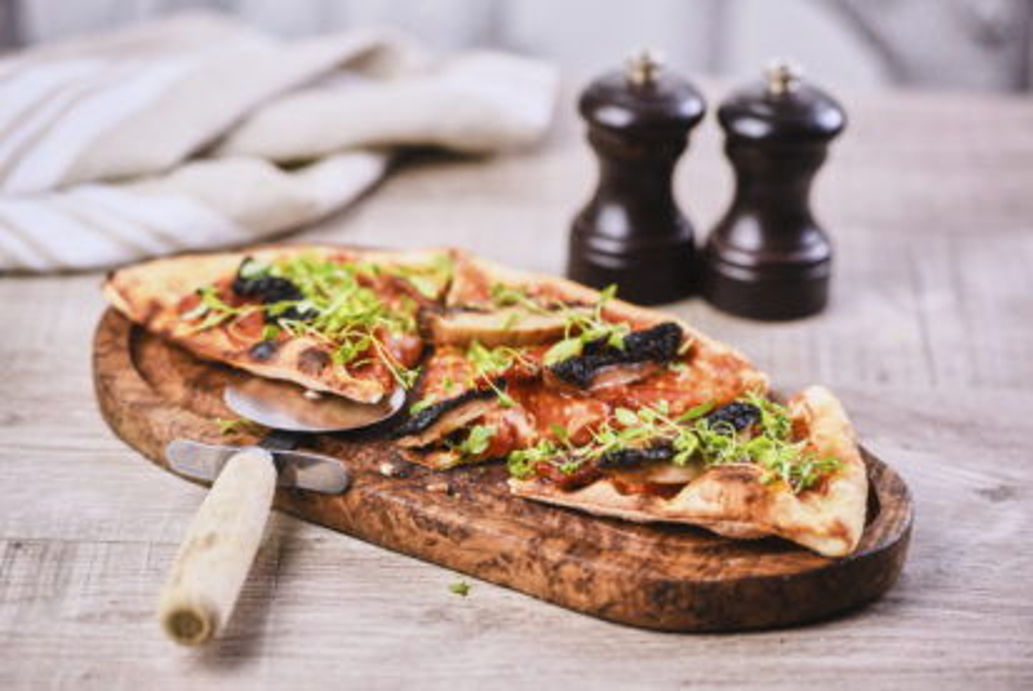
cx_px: 516
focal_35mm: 165
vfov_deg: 8.3
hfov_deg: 12.4
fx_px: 4738
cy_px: 346
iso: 64
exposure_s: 1/160
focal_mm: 165
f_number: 3.5
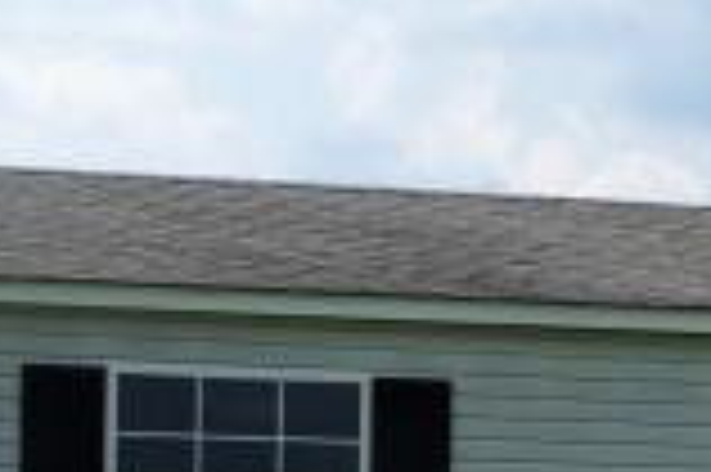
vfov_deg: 6.8
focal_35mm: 198
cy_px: 715
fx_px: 3906
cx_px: 1773
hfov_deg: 9.2
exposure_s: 1/160
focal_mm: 18
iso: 100
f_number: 13
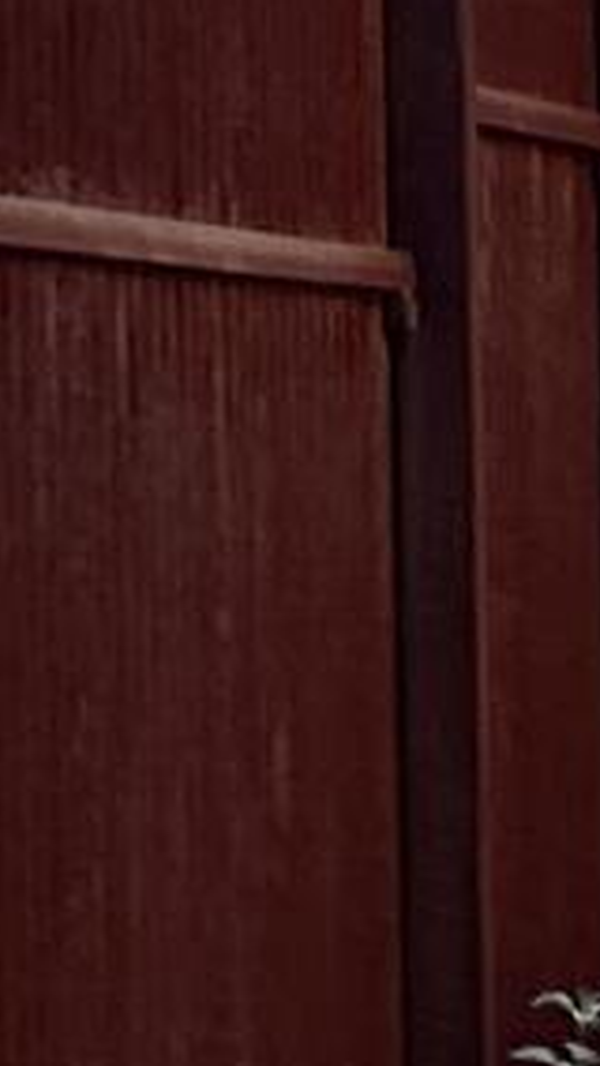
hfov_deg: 3.8
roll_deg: -2.1
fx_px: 8447
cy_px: 1531
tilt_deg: -2.8
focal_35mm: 299
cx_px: 2351
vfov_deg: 7.1
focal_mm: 5.1
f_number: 1.6
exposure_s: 1/122
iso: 32
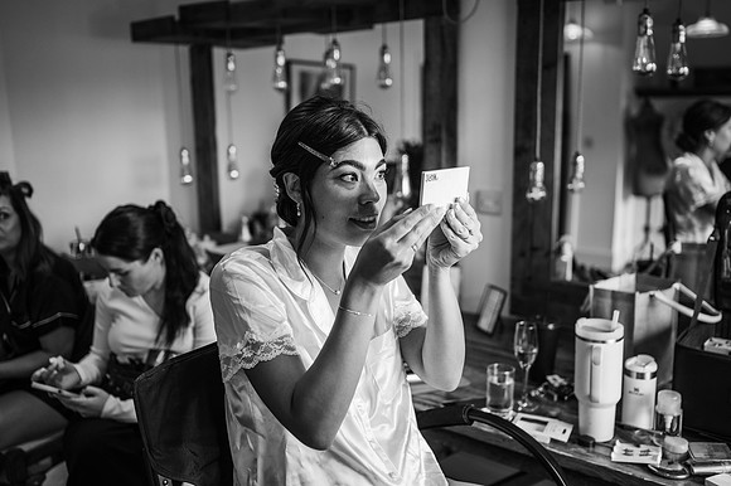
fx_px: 710
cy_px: 243
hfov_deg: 54.5
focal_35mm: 35
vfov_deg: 37.8
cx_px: 366
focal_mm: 35
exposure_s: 1/200
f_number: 2
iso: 320
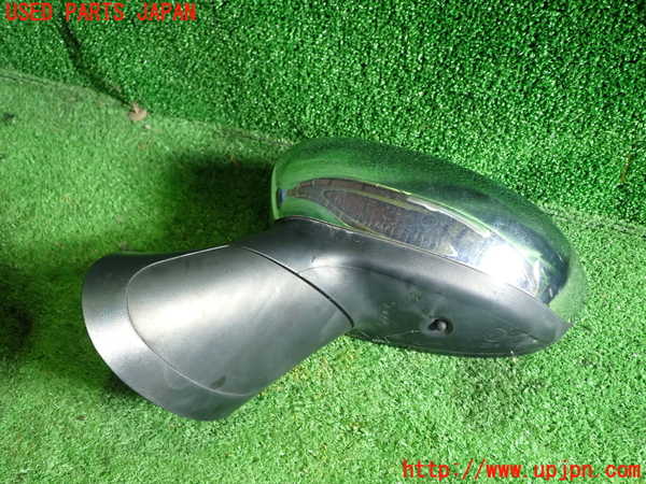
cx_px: 323
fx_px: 597
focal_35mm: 32
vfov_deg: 44.2
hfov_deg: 56.8
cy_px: 242
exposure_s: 1/30
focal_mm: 5.79
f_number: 2.4
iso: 250
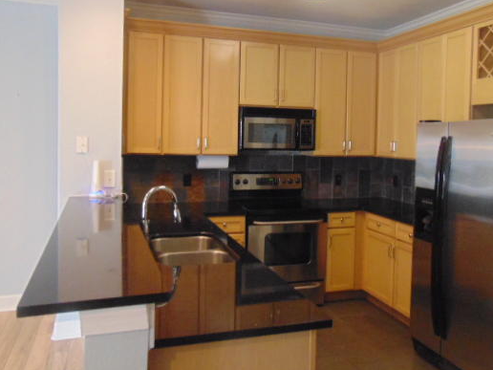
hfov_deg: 58.3
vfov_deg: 45.2
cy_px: 151
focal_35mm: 31
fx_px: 442
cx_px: 257
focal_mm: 4.5
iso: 400
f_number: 3
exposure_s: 1/30
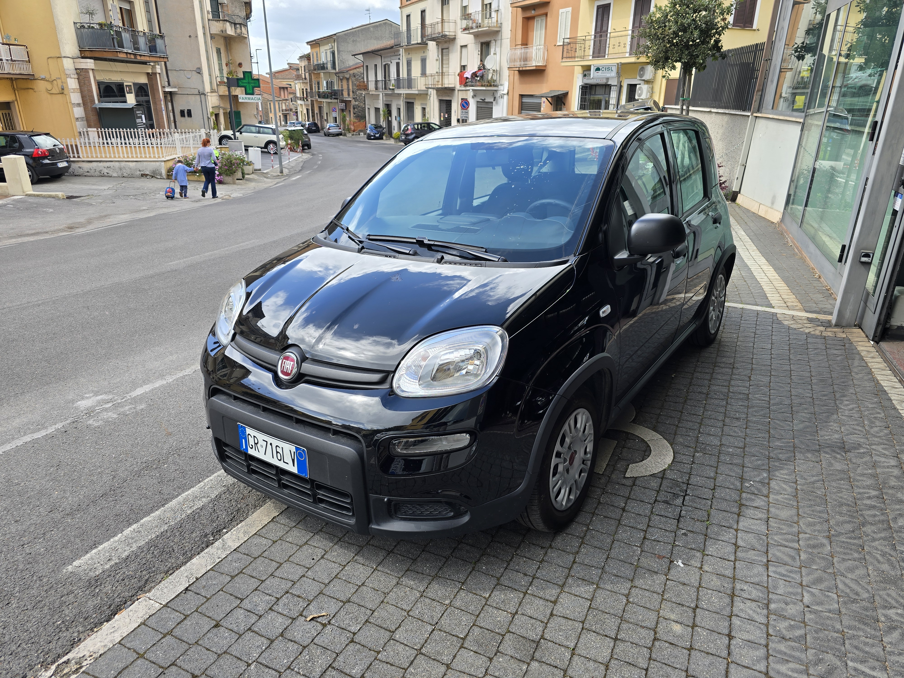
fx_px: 601
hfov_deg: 73.9
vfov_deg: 58.9
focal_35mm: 23
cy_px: 339
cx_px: 452
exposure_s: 1/195
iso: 12
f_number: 1.7
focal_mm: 6.3
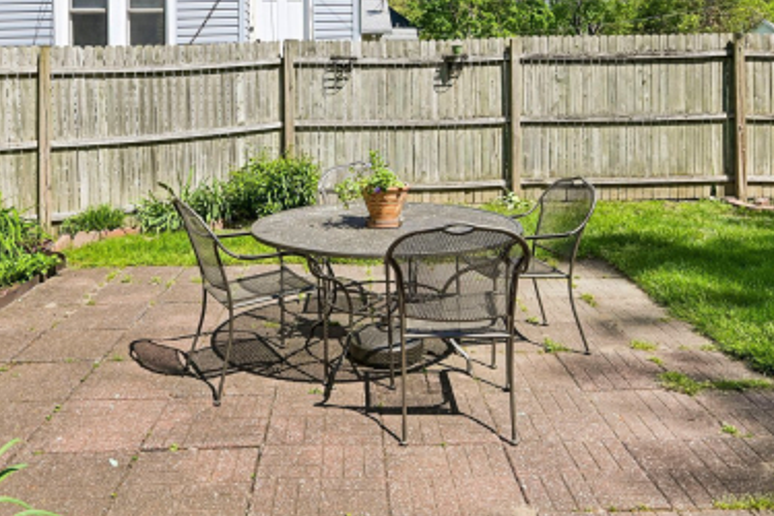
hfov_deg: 58.7
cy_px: 70
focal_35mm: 32
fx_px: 688
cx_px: 374
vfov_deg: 38.8
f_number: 8
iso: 100
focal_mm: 16
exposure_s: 1/320
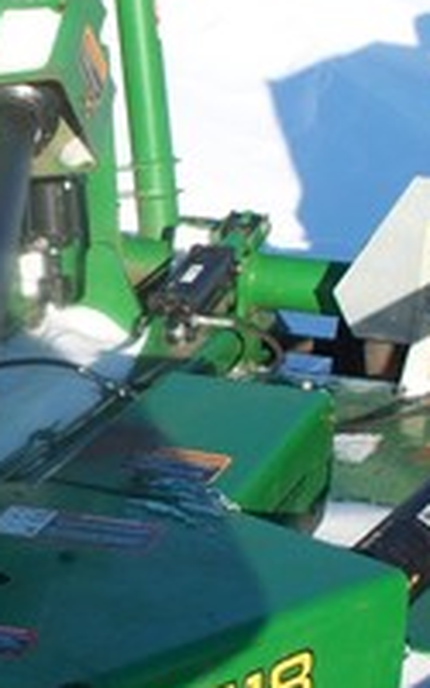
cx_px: -17
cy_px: 268
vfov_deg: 20.0
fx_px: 1950
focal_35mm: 104
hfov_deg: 12.4
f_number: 2.8
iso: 64
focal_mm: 7.54
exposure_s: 1/640
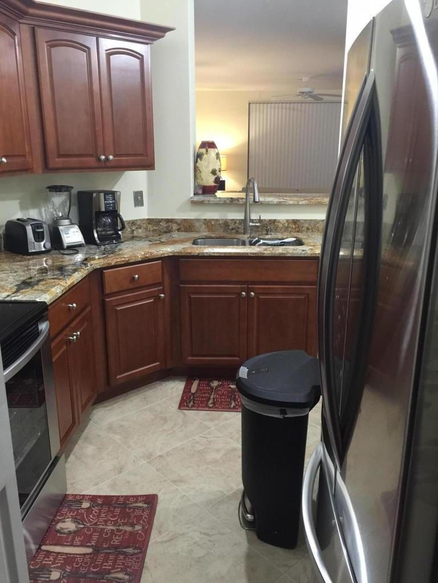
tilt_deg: -15.3
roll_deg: +0.2
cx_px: 219
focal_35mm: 29
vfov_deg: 61.7
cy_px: 292
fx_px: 489
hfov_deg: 48.2
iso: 125
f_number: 2.2
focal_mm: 4.15
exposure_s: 1/15
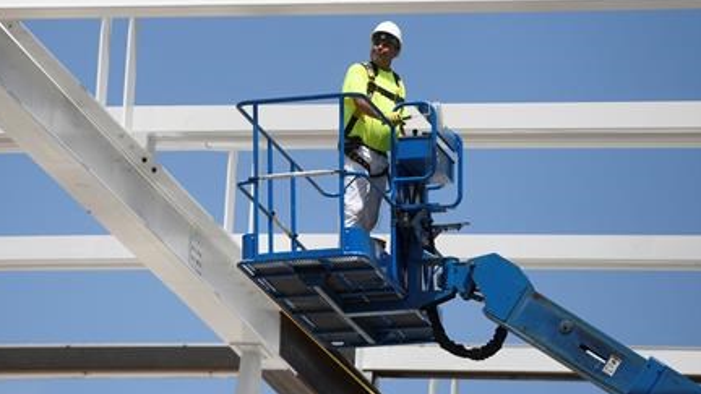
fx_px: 5706
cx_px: 274
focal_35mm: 307
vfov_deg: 4.0
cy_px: 74
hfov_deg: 7.0
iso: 320
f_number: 4
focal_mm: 195
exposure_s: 1/6400
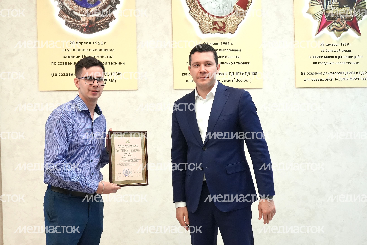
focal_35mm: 48
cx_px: 184
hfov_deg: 41.1
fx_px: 489
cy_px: 122
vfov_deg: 28.1
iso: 3200
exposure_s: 1/160
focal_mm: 32
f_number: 5.6
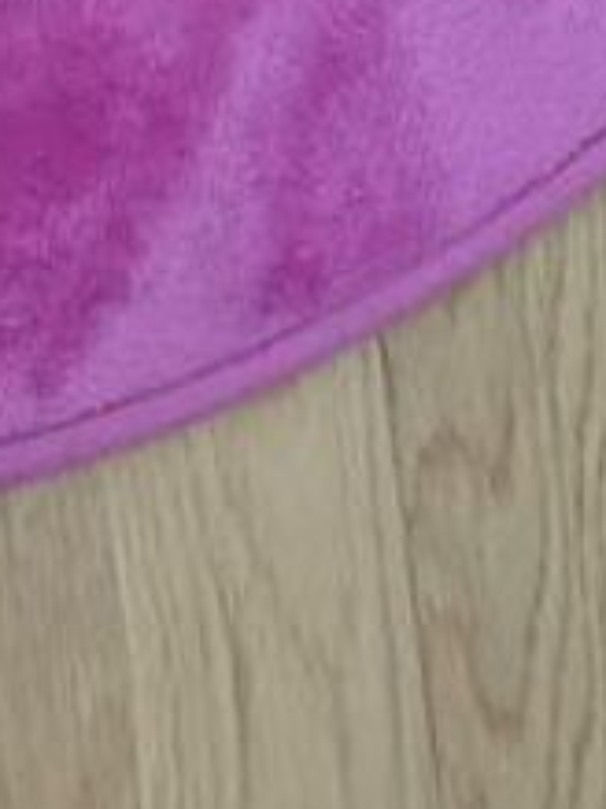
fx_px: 3551
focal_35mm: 152
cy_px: -1406
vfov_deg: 10.4
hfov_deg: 9.4
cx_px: -421
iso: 320
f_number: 1.8
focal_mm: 4.65
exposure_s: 1/33.3
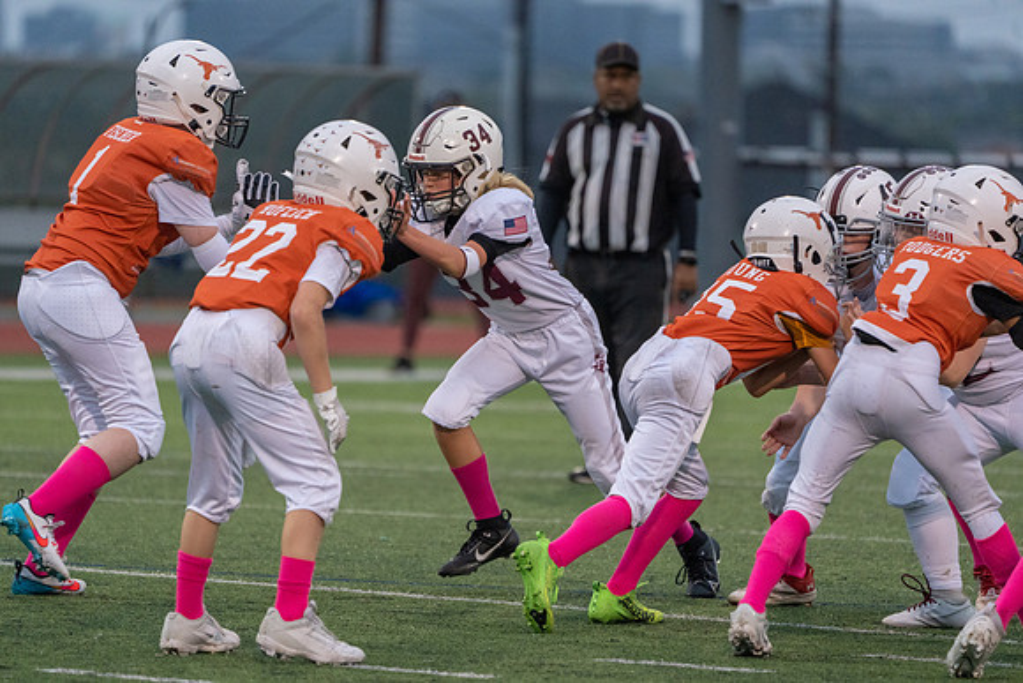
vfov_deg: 3.7
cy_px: 342
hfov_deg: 5.5
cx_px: 512
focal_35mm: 373
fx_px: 10601
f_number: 5.6
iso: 4000
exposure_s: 1/1000
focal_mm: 373
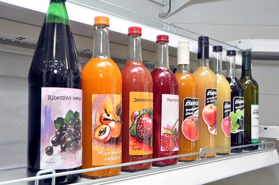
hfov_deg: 49.6
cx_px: 140
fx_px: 302
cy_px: 92
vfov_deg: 34.1
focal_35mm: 39
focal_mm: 26
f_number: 9
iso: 1600
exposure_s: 1/100
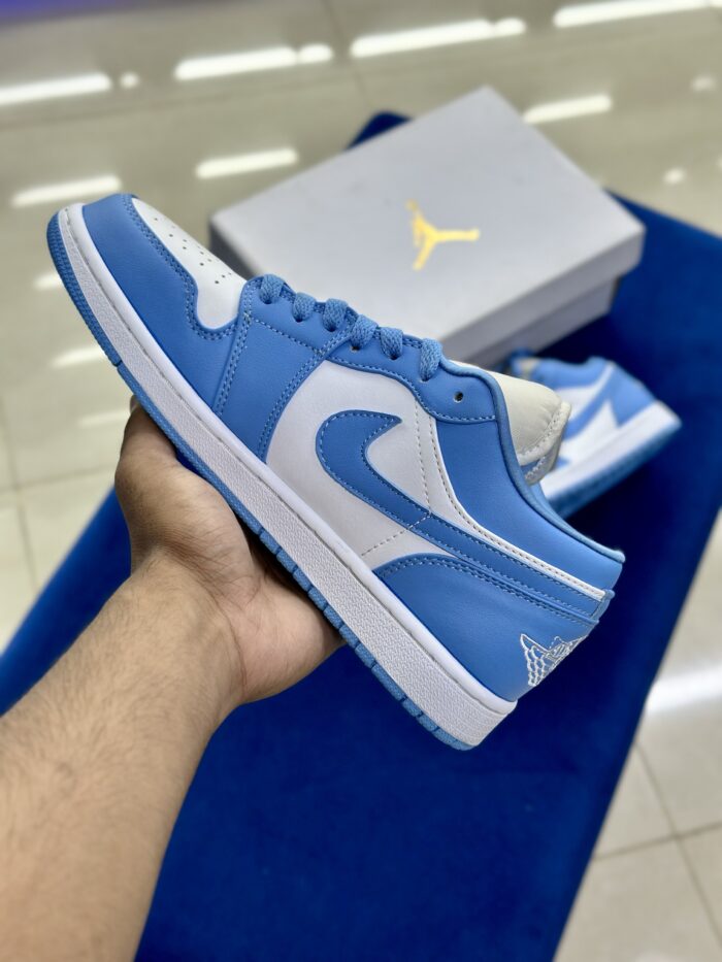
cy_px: 481
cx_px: 361
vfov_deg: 39.7
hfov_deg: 30.3
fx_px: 1335
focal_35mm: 48
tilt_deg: -56.6
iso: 64
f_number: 1.78
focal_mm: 6.86
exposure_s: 1/111
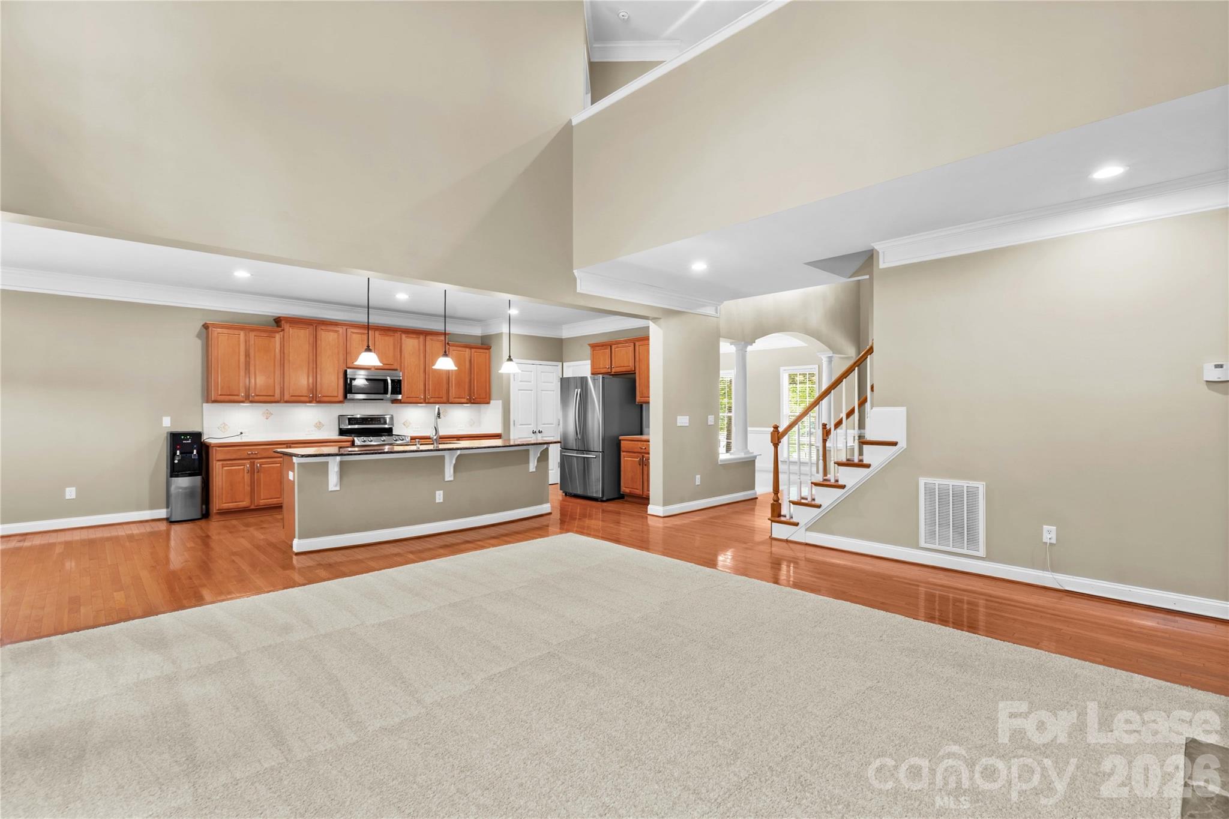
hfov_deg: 96.7
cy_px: 410
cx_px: 614
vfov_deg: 73.7
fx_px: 546
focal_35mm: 16
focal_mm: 16
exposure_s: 1.3
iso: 100
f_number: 8
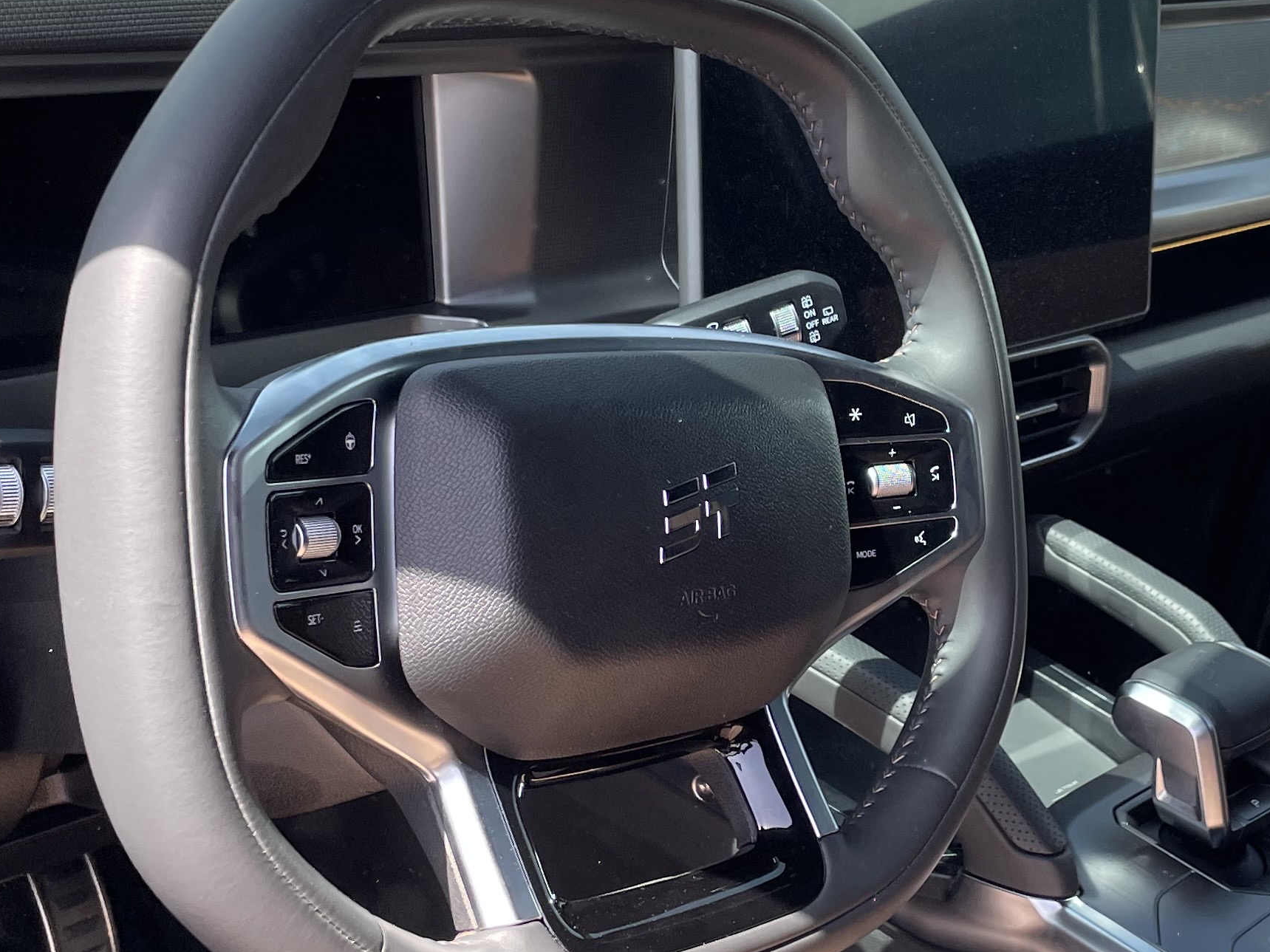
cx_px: 971
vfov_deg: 24.0
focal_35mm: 61
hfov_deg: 31.1
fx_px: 2238
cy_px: 446
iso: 32
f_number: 1.6
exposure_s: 1/493
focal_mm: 4.2
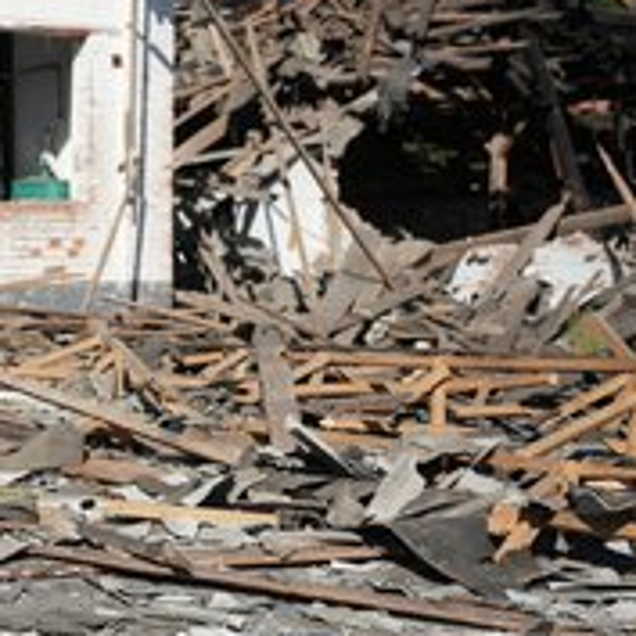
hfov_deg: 17.7
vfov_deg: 18.1
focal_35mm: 96
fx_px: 1996
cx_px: 22
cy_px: 368
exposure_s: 1/200
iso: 320
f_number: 3.2
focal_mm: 50
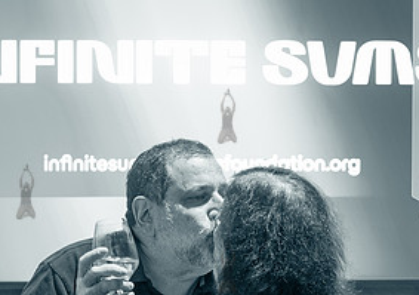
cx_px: 257
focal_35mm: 212
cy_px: 286
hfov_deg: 9.5
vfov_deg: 6.7
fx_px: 2510
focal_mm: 92
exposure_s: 1/200
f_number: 3.5
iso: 6400
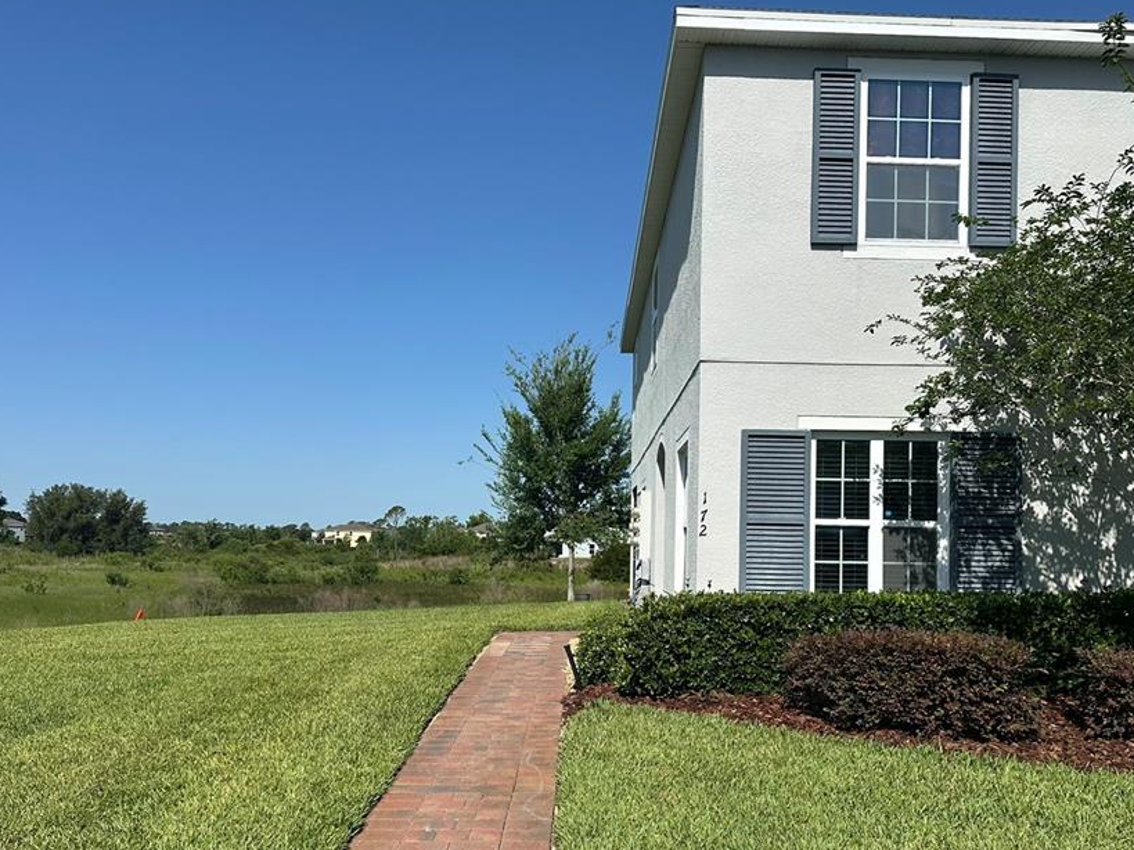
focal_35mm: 30
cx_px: 613
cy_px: 518
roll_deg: -1.5
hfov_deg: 59.9
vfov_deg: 46.5
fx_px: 983
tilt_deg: +2.1
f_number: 1.78
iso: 80
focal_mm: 6.86
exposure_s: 1/7042
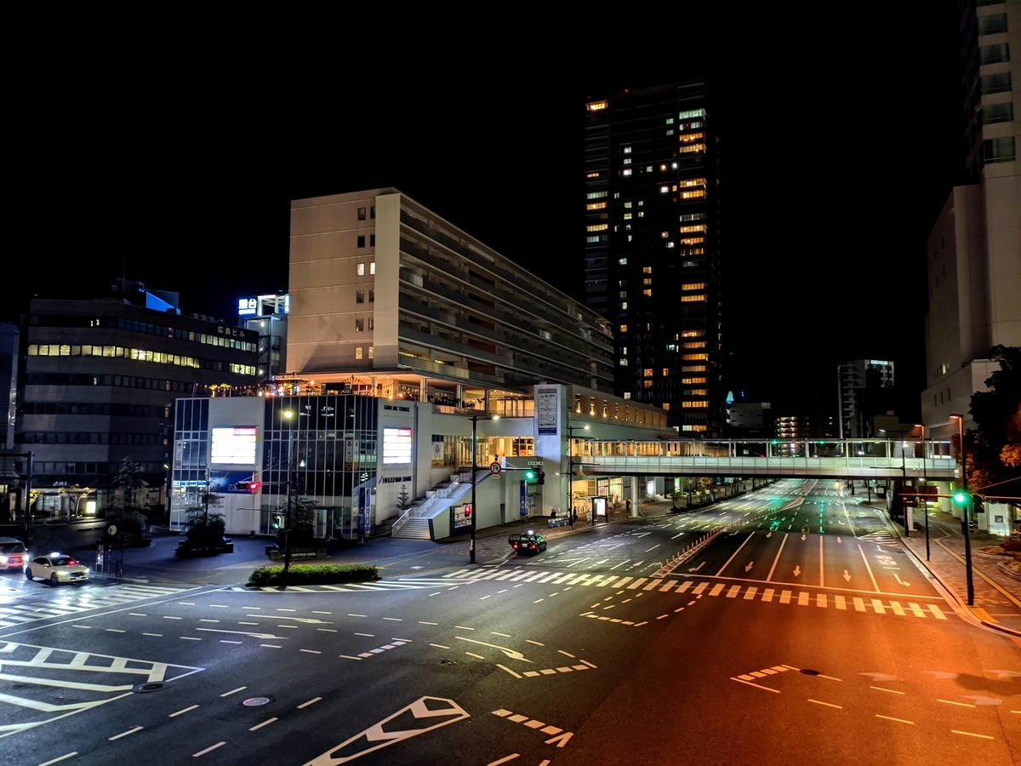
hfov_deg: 67.3
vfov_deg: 53.1
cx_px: 510
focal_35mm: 26
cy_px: 383
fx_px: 767
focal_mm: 4.77
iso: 368
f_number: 1.75
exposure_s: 1/10
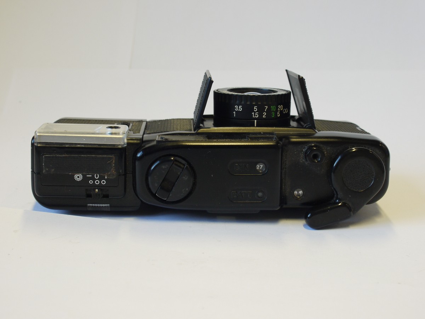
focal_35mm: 60
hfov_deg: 32.2
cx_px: 212
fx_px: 737
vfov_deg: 24.4
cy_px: 160
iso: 400
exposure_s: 1/25
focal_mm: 30
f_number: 8
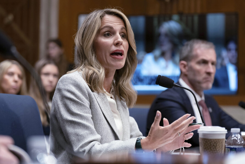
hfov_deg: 23.1
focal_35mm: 88
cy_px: 82
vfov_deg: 15.5
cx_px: 122
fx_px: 599
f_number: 3.2
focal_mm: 88
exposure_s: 1/500
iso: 2000
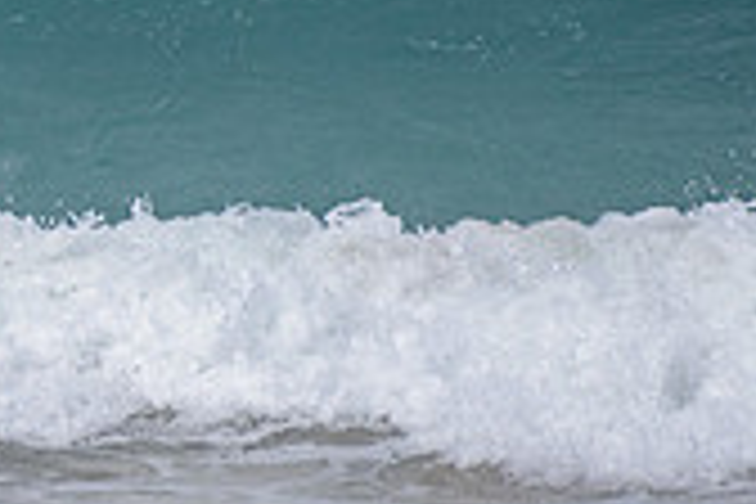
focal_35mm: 2117
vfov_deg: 0.6
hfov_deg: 1.0
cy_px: -46
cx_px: -764
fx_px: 44454
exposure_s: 1/2000
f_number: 5.6
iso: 90
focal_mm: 500
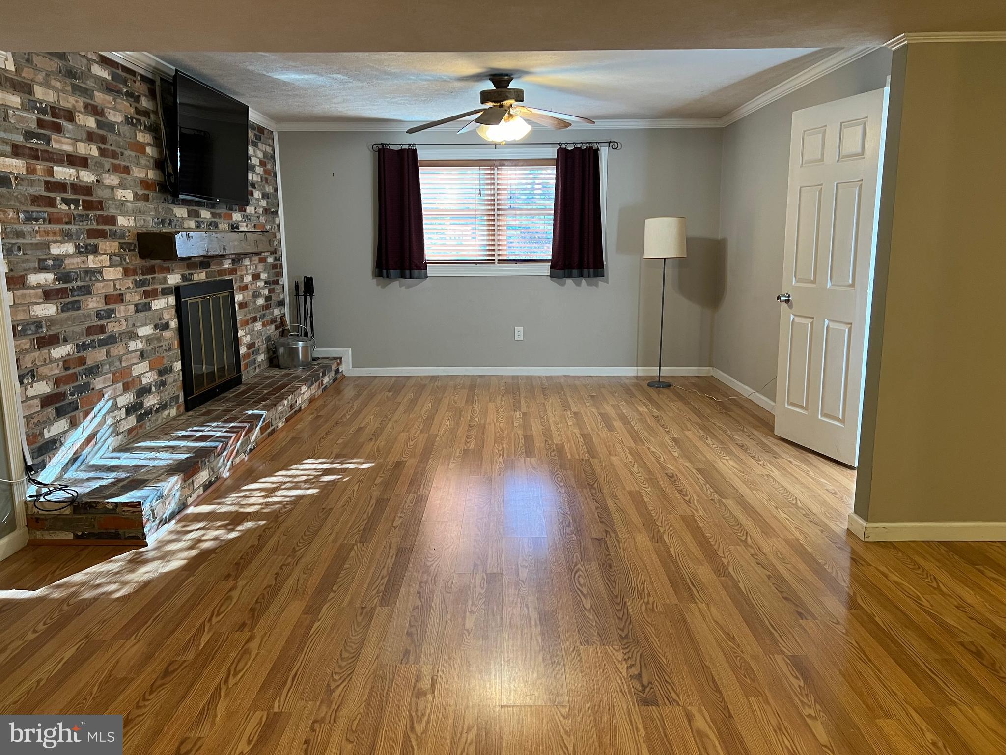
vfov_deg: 53.1
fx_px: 756
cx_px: 503
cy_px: 378
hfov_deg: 67.3
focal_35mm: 26
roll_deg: +0.5
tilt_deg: -10.8
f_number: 1.5
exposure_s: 1/60
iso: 125
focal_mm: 5.7
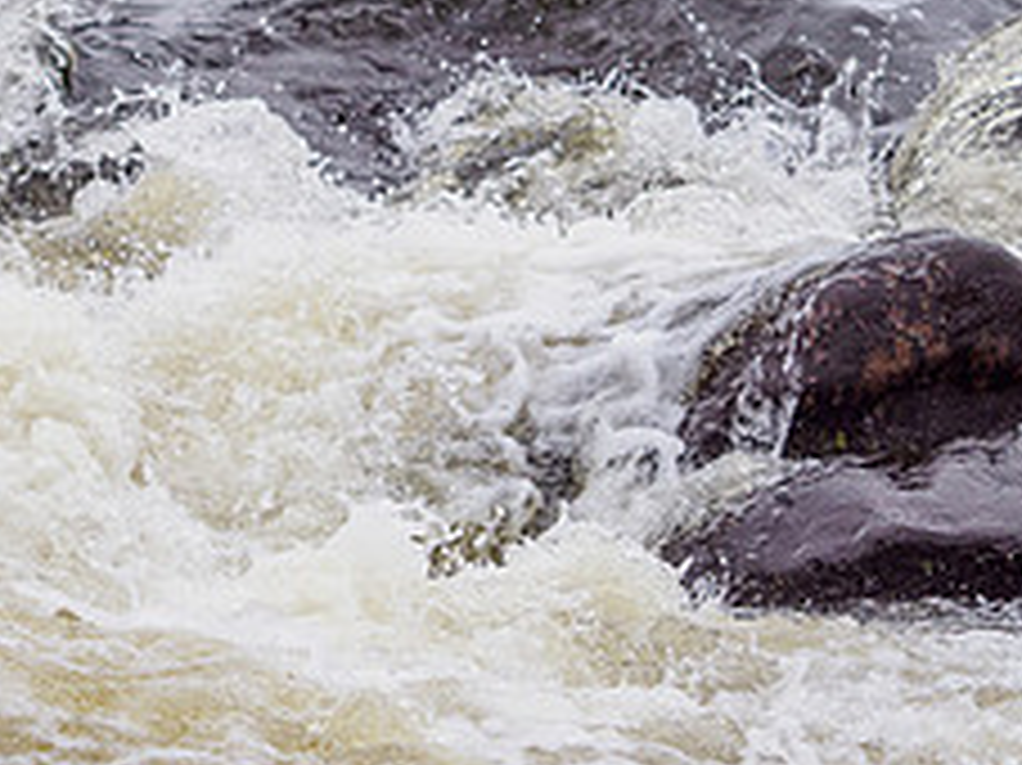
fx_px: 11331
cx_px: 329
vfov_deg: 3.9
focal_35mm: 384
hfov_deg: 5.2
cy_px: 65
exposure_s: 1/640
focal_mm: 75
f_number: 2.8
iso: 200
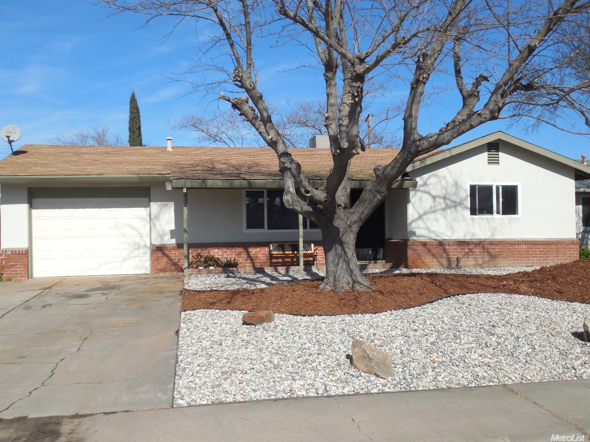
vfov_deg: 45.4
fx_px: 528
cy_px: 221
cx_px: 295
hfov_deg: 58.4
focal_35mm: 31
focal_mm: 5.6
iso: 125
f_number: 7.2
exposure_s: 1/400
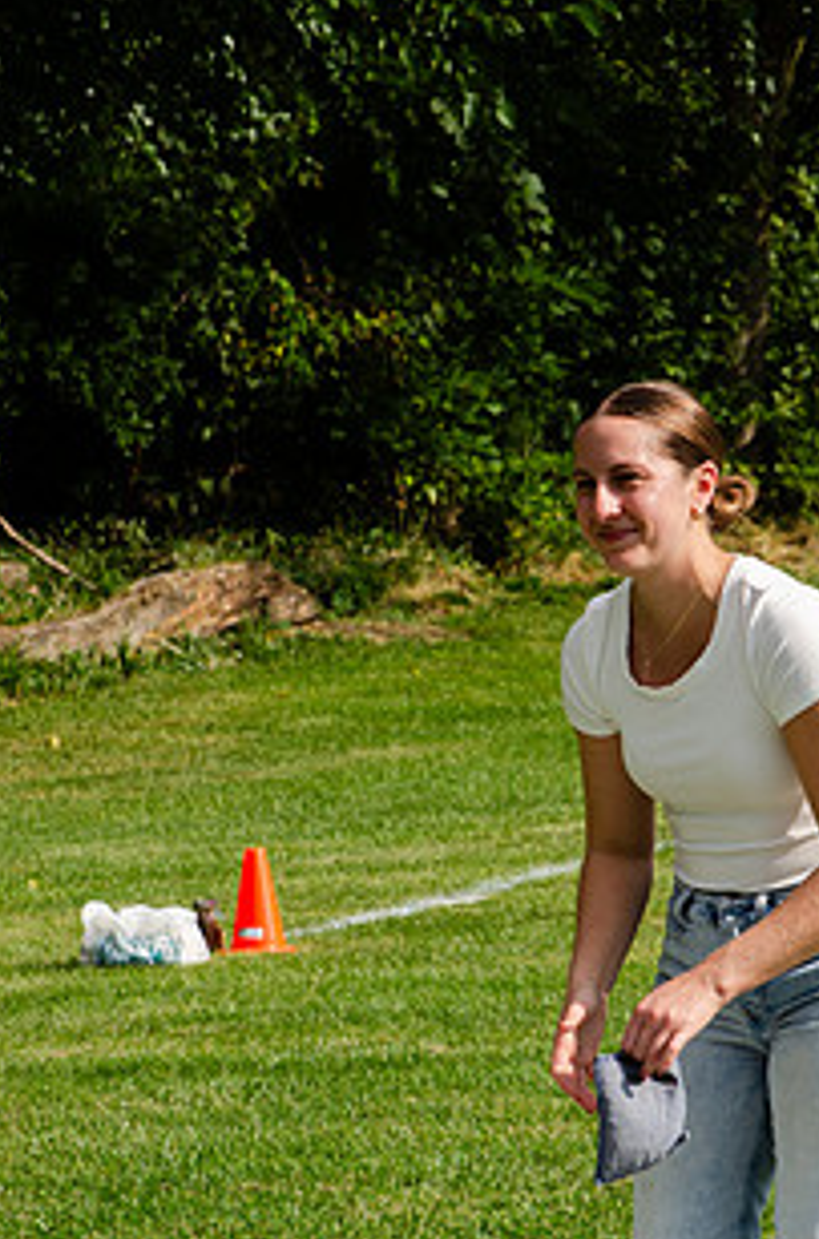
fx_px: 7550
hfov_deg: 6.2
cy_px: 872
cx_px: 549
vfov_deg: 9.4
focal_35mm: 220
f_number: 9
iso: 100
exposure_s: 1/320
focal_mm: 100
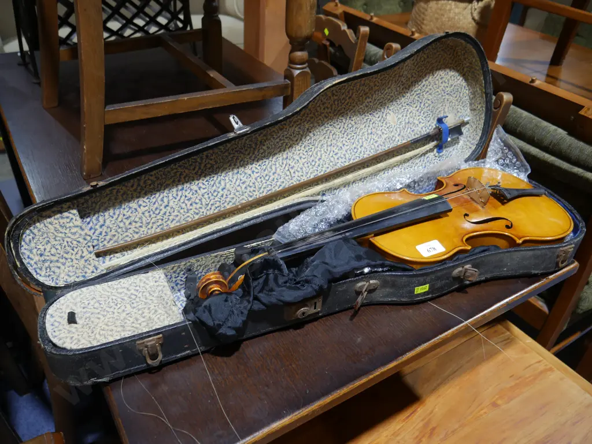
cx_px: 296
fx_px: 479
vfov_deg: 49.8
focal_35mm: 28
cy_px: 222
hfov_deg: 63.4
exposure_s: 1/60
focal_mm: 14
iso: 400
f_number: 3.5
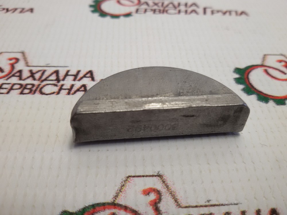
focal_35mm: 31
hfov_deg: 58.4
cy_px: 108
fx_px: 257
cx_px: 144
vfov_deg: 45.4
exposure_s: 1/50
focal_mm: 2.93
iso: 40
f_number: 2.4
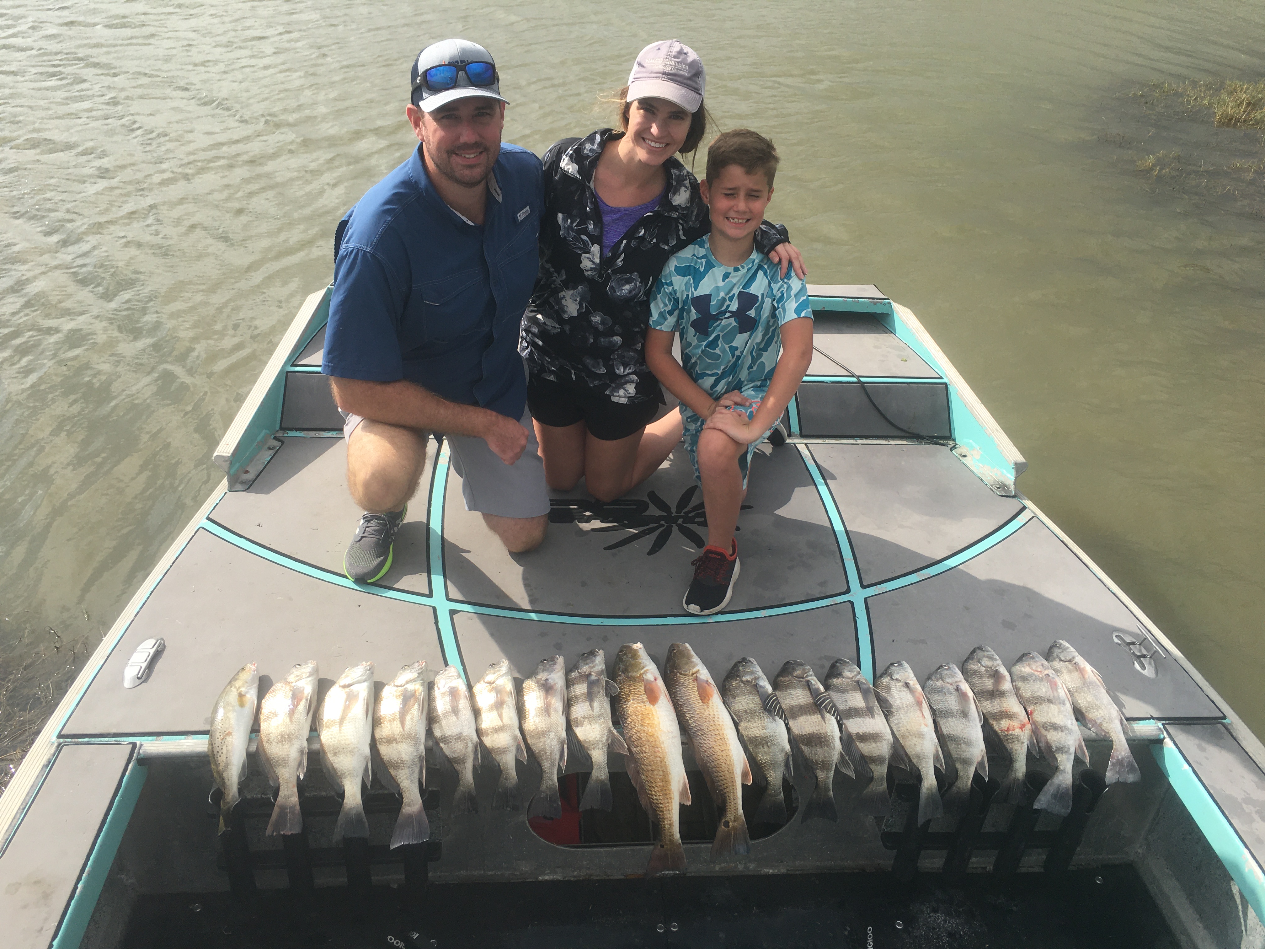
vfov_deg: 48.2
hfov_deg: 61.7
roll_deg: -1.4
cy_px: 474
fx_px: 1060
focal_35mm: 29
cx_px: 632
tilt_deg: -31.9
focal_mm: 4.15
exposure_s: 1/1508
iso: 25
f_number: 2.2
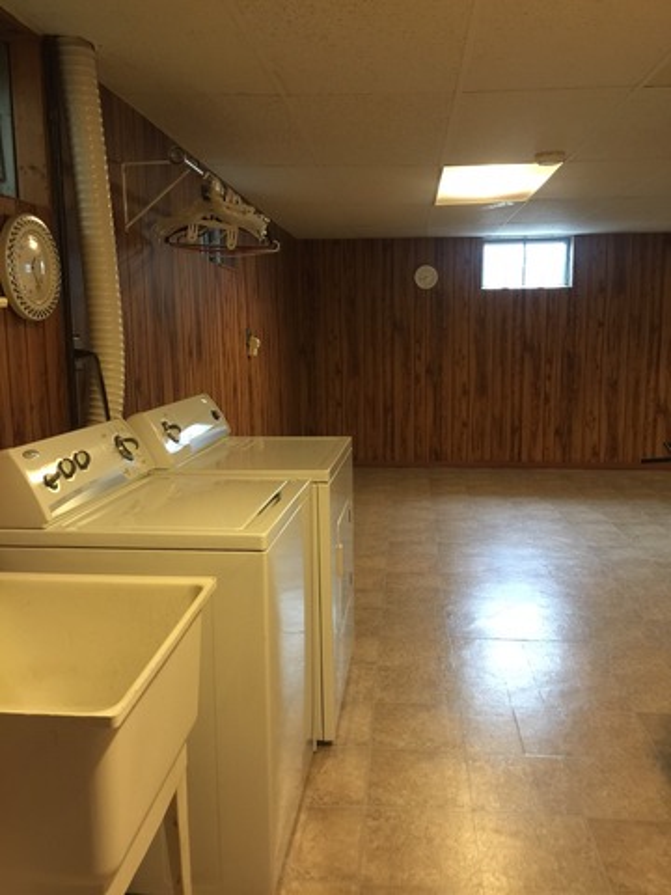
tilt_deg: -7.5
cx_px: 336
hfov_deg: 48.2
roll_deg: +0.4
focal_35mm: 29
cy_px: 448
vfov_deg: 61.7
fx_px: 750
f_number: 2.2
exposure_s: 1/8
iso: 125
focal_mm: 4.15
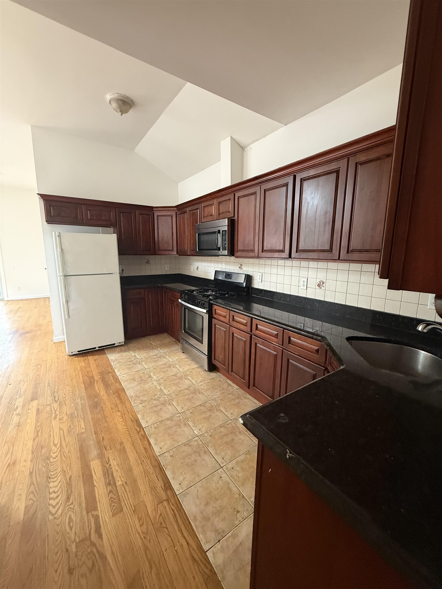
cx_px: 221
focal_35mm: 14
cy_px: 294
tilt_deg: -9.1
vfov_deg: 102.1
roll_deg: -1.6
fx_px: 238
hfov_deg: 85.7
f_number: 2.2
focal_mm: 2.22
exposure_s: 1/60
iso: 500
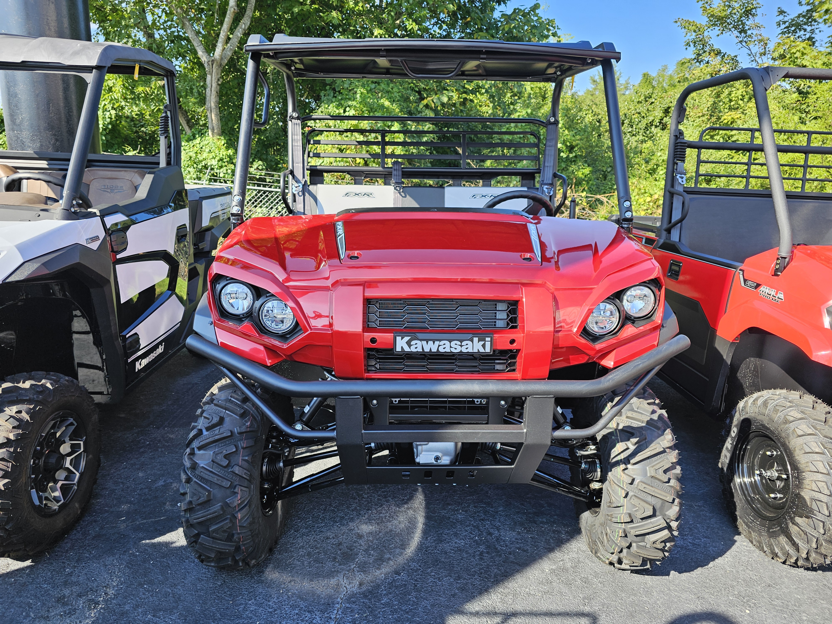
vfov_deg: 58.9
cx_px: 416
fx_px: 553
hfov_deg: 73.9
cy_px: 312
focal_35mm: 23
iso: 16
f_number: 1.7
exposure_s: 1/180
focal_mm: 6.3
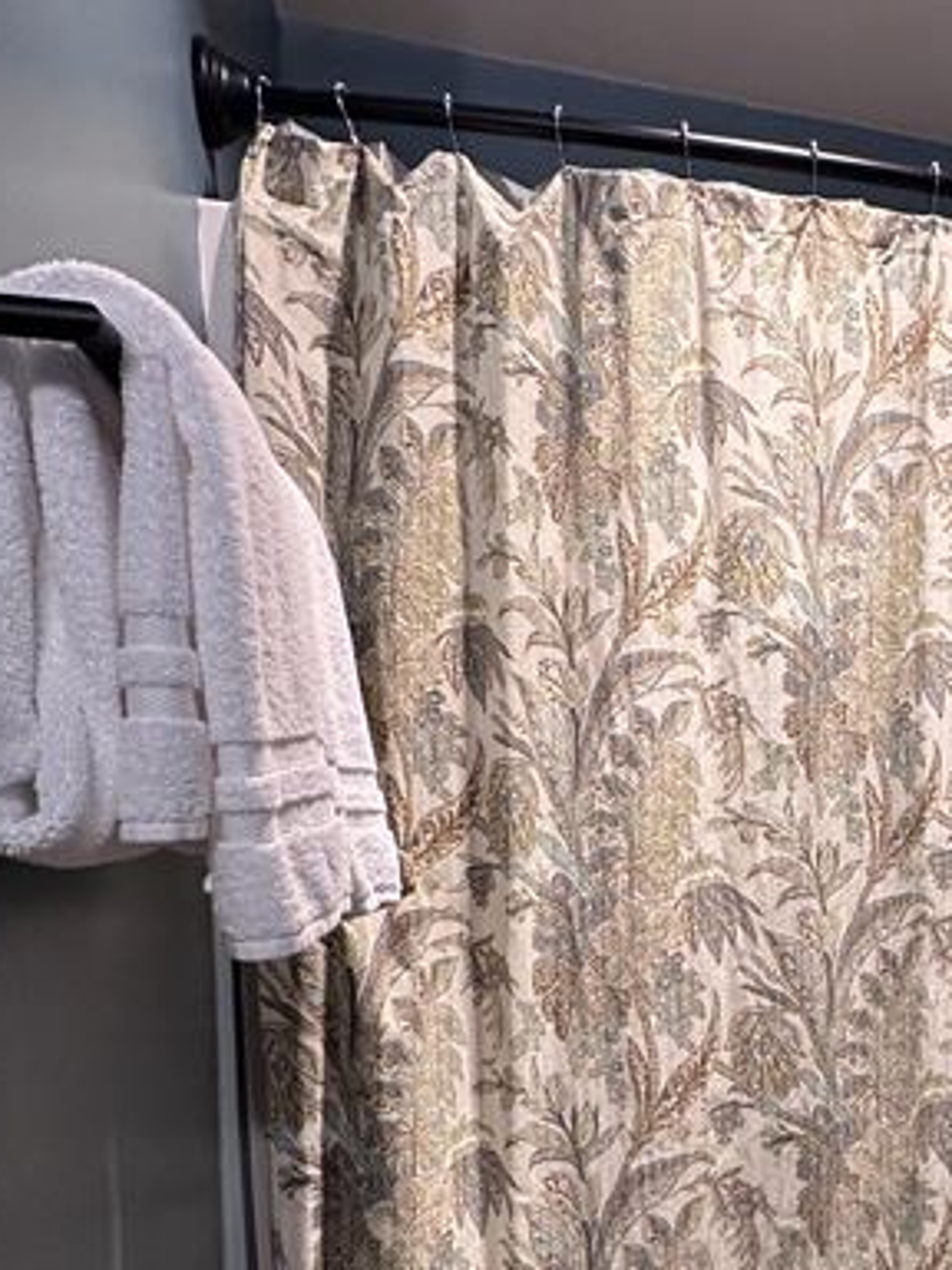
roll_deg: +0.4
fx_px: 1283
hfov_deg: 35.1
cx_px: 1038
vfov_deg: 51.6
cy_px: 847
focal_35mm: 35
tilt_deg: -2.7
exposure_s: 1/120
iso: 160
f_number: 2.2
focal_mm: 2.22
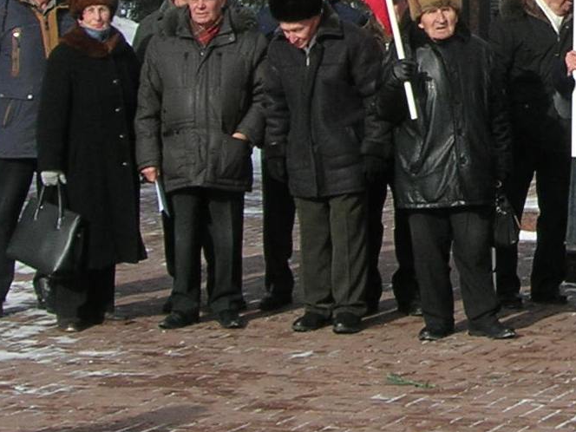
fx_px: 2080
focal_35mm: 125
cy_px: -29
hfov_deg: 14.7
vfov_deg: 11.7
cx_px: 856
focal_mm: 7.8
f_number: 4.8
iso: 64
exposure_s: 1/550
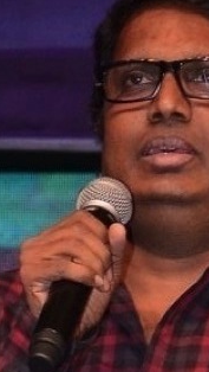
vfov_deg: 2.8
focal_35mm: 769
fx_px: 7564
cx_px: 92
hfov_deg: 1.6
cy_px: 929
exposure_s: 1/125
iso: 1250
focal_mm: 85
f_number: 5.6
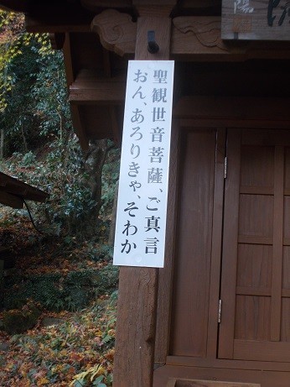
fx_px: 558
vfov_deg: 38.2
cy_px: 194
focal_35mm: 50
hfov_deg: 29.1
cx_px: 145
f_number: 4.5
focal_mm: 9
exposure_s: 1/25
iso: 200
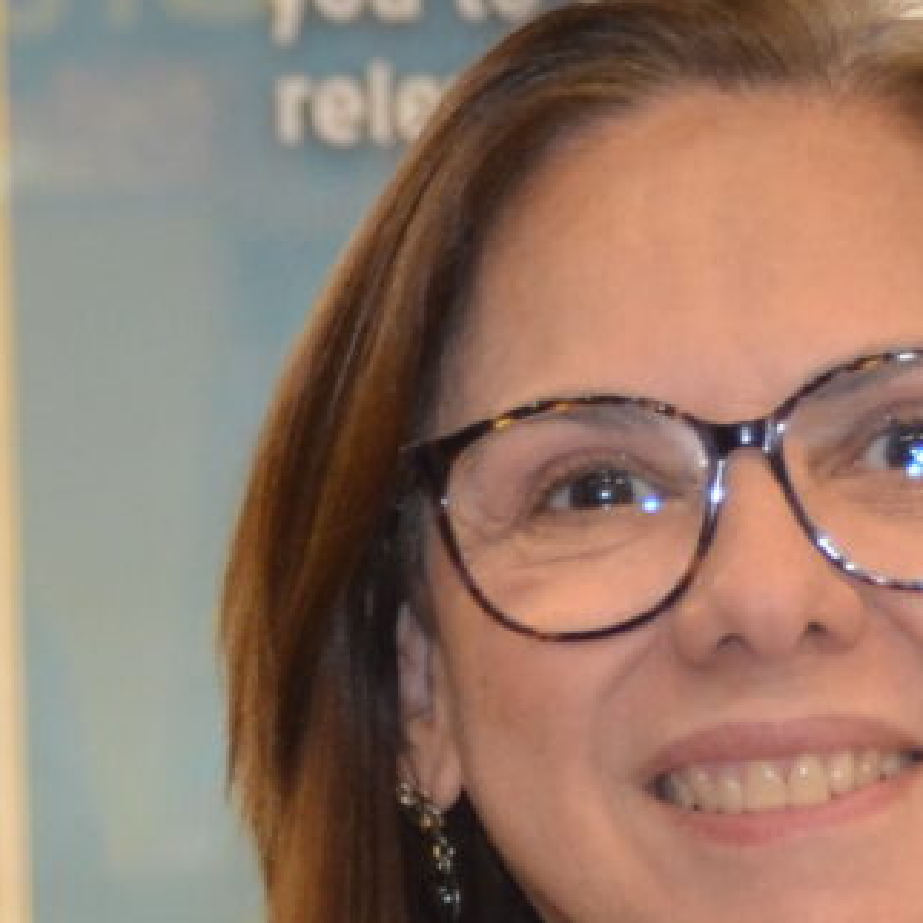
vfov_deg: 5.1
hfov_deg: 5.1
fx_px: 10377
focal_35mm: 344
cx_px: 487
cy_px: 1112
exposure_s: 1/60
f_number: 4.2
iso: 560
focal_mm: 34
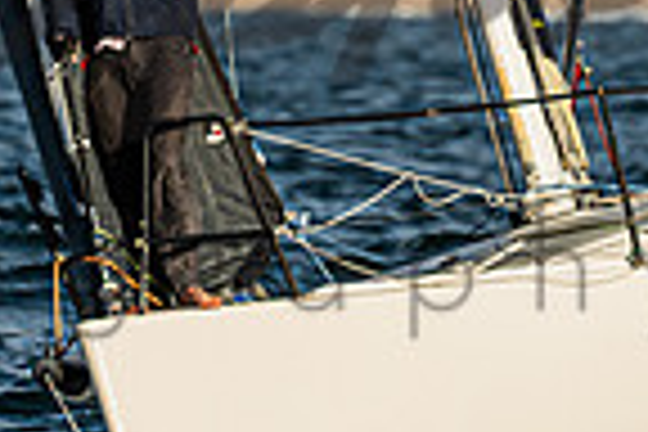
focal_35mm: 1986
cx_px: 361
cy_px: -146
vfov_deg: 0.7
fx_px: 35745
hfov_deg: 1.0
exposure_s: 1/1000
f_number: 5.6
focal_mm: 400
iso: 100
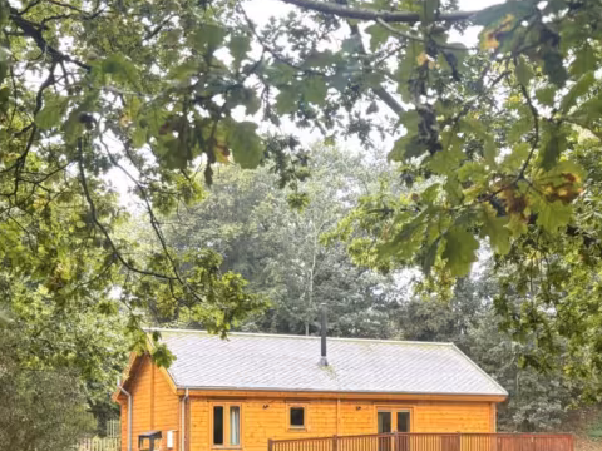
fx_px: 1130
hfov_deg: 29.8
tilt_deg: +2.3
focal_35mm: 65
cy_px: 395
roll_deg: +0.0
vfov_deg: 22.1
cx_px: 347
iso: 64
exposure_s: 1/121
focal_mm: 5.96
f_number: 1.6
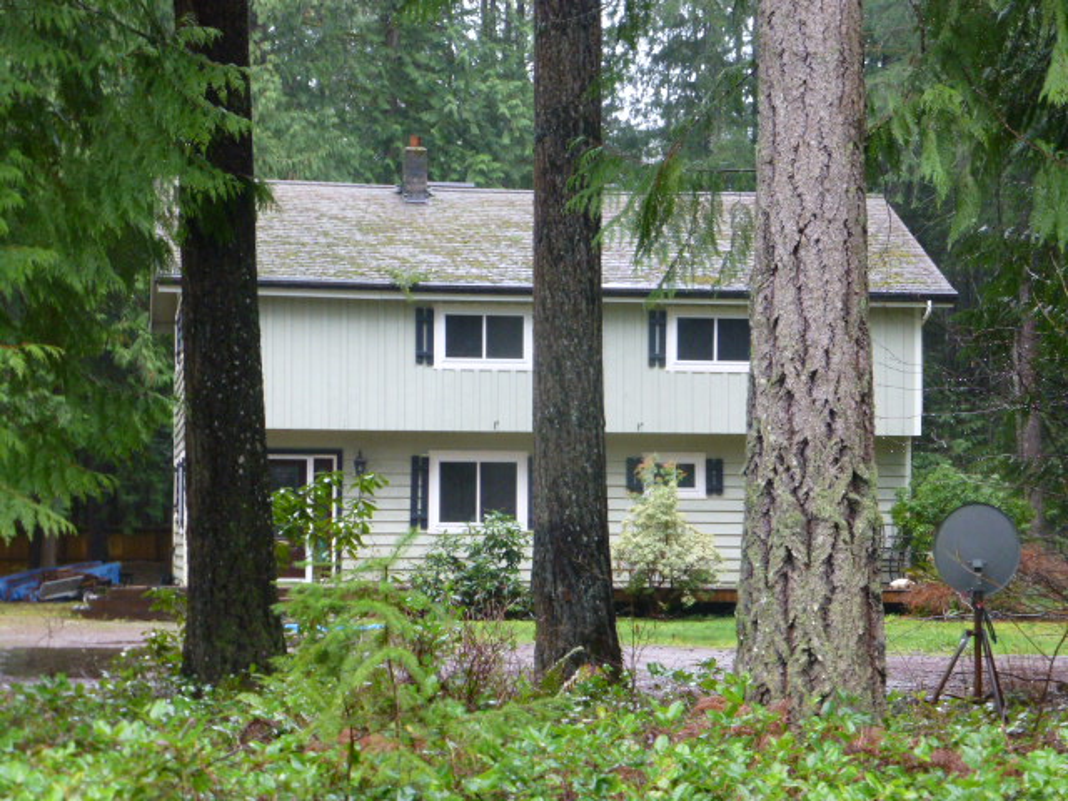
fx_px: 2777
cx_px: 534
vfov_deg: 16.4
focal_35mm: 90
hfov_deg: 21.8
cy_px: 400
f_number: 5.2
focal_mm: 16.1
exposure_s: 1/20
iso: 400
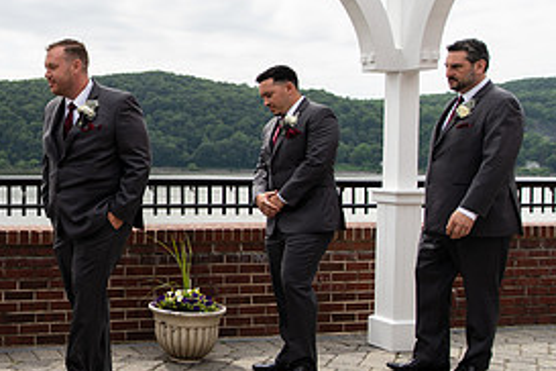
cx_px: 33
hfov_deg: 36.0
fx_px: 788
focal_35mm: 51
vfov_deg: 26.5
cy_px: 160
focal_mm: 24
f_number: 2.8
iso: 125
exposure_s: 1/1600
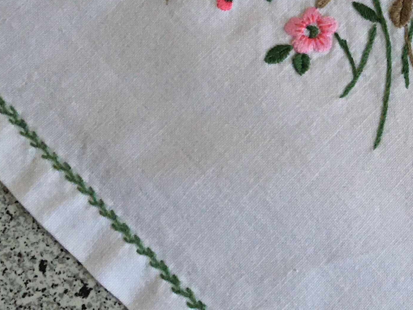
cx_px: 481
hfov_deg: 21.8
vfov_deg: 17.6
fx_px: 1002
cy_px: 142
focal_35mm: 84
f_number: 2.2
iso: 200
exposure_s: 1/33
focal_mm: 4.15
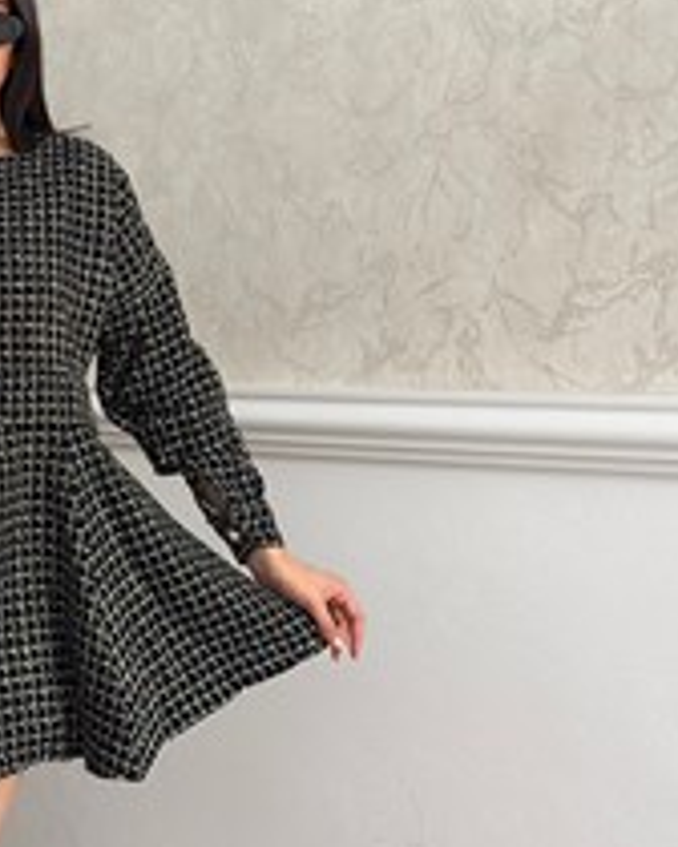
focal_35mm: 67
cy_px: 466
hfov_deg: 21.8
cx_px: -32
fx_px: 1681
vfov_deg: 28.3
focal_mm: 6.76
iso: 320
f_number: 1.78
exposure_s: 1/50
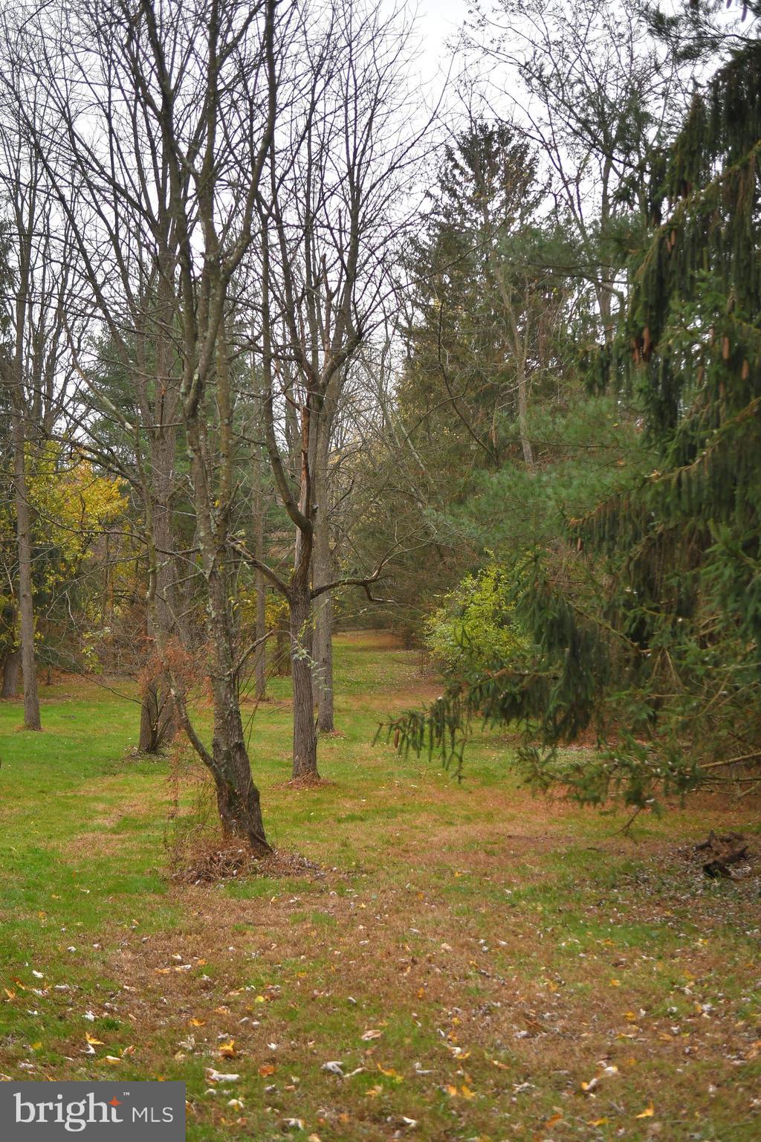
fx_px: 1522
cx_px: 380
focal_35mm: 48
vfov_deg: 41.1
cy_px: 571
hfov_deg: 28.1
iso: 200
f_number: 2.8
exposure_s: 1/800
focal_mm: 32
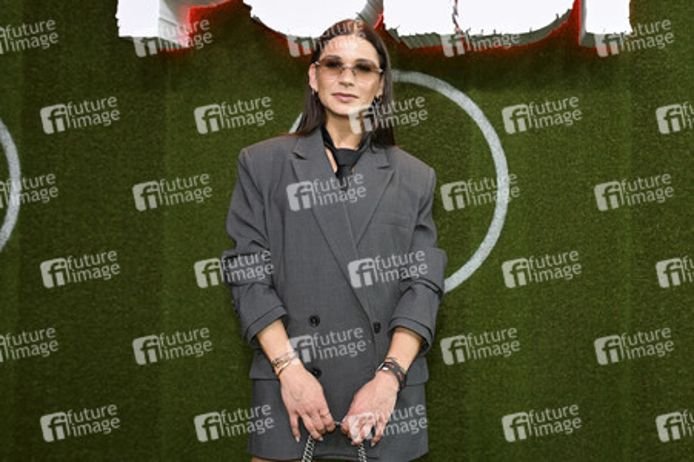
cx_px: 347
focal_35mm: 39
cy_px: 231
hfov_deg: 49.6
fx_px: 751
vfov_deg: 34.2
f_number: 4
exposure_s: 1/200
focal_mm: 39
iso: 800
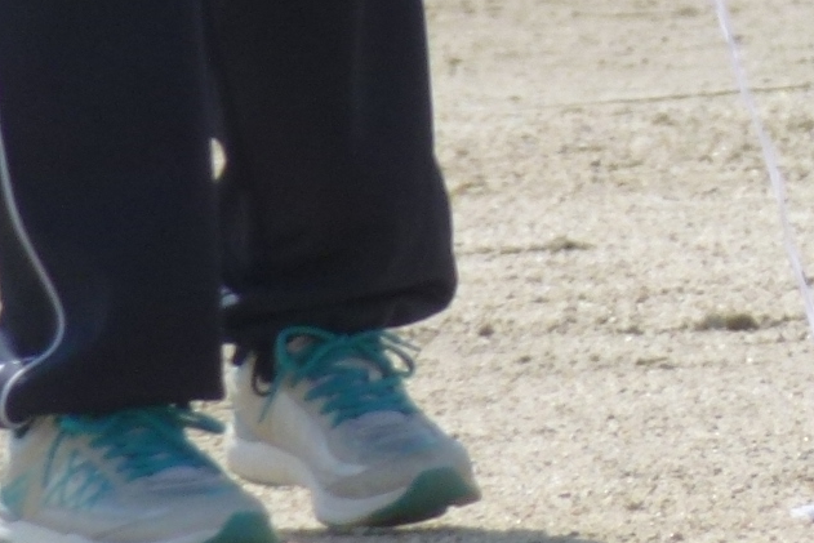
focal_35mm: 1620
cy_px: -297
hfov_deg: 1.3
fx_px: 36636
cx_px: 1629
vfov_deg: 0.8
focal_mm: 68.8
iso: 100
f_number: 5.9
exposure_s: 1/500
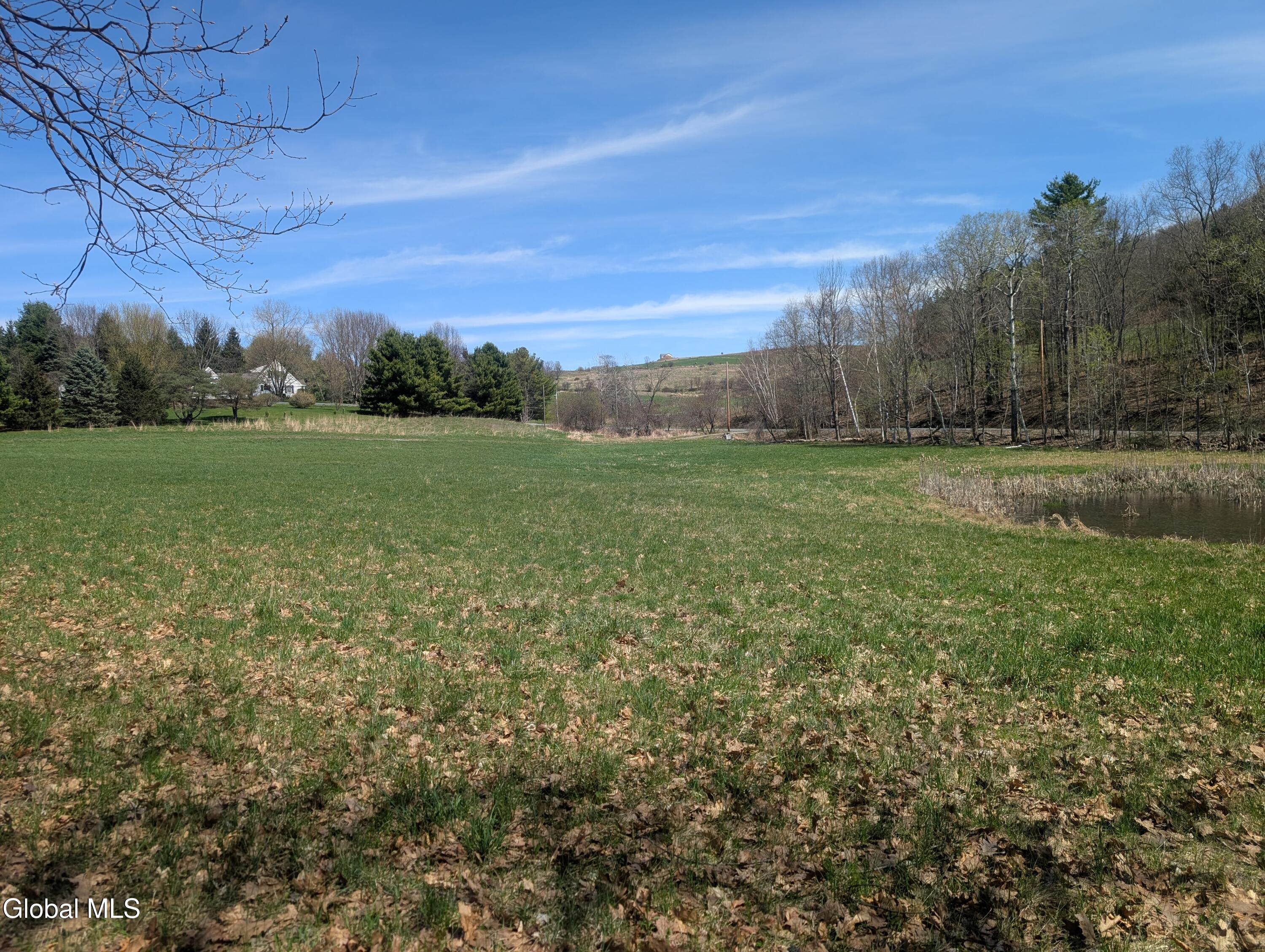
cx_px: 632
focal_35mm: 24
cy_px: 476
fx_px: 878
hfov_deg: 71.5
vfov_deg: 56.9
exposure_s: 1/1073
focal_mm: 6.9
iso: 21
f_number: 1.68
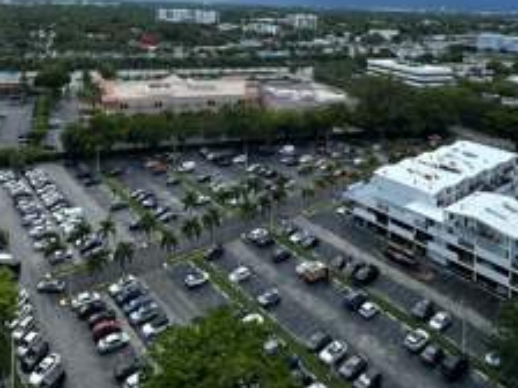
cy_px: -5
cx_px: 204
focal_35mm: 30
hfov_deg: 59.4
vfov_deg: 40.6
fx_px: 449
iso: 40
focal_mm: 2.22
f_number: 2.2
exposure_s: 1/346
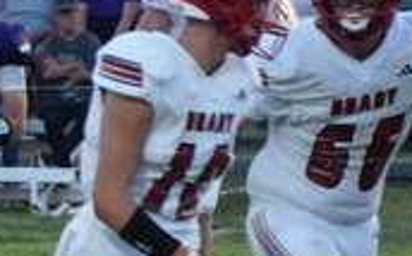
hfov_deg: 3.0
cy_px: 380
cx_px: -553
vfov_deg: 1.9
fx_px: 7884
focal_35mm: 703
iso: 1600
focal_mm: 77
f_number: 5.6
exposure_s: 1/250
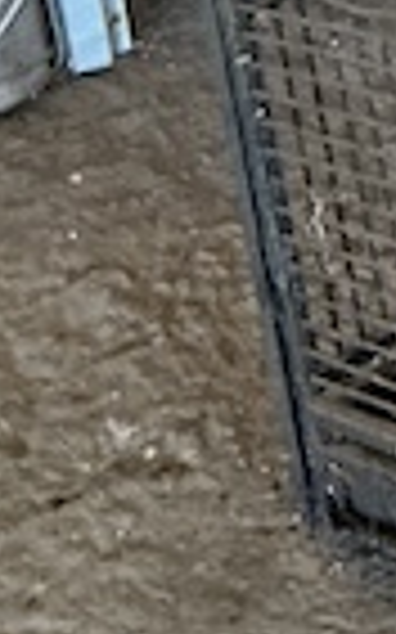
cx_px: 936
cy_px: -692
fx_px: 2904
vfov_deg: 11.1
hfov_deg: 7.3
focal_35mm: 168
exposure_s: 1/40
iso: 320
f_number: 1.8
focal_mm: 3
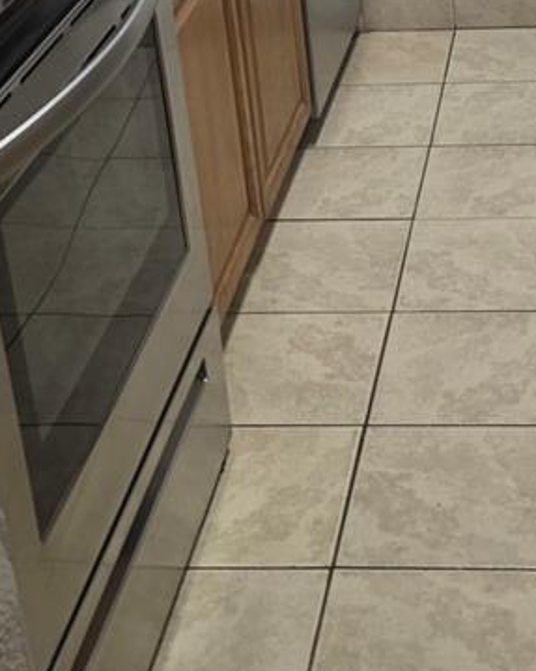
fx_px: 1488
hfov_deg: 20.2
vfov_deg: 23.7
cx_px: 433
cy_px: -82
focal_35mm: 75
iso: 200
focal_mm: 6.3
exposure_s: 1/120
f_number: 1.7
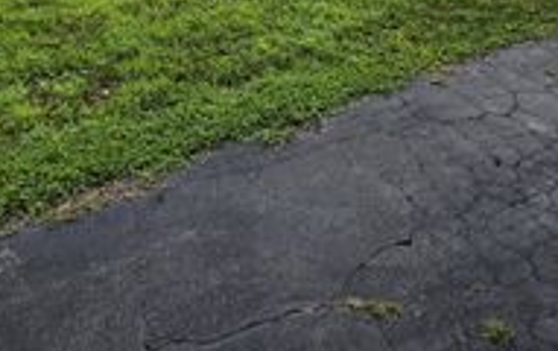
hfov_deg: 53.8
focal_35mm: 36
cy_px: -154
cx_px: 245
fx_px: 548
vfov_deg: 27.0
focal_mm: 2.2
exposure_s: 1/2517
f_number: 1.9
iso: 40
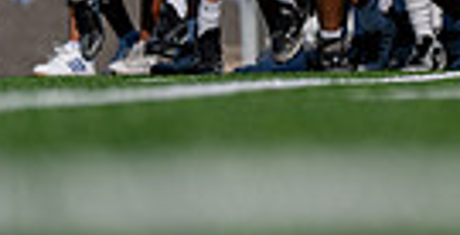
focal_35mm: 580
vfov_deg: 1.9
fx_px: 6925
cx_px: 859
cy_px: -252
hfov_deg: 3.8
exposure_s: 1/3200
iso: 100
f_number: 2.8
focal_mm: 126
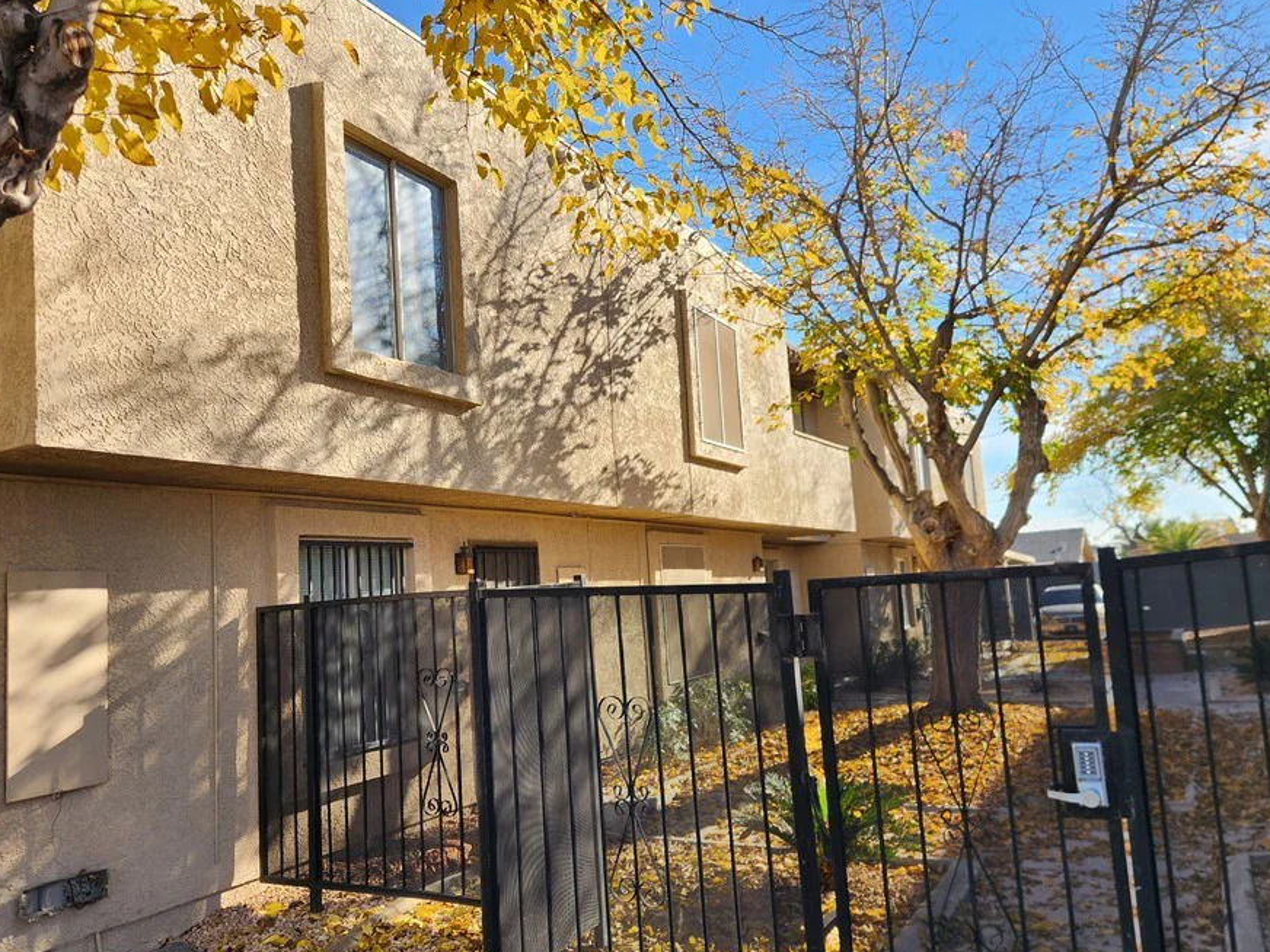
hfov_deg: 65.2
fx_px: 991
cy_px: 495
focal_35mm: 27
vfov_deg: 51.3
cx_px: 587
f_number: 1.8
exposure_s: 1/690
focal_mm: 5.4
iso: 20
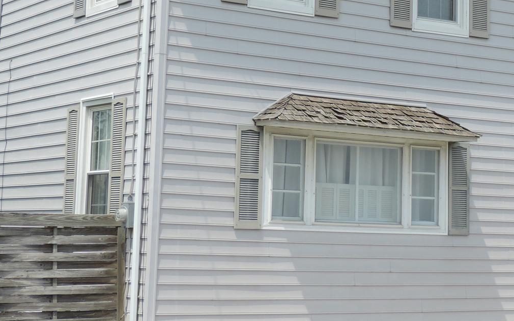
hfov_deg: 24.0
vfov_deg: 15.1
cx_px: 330
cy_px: 54
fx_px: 1205
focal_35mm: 86
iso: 80
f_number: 3.3
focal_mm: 7.1
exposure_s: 1/800
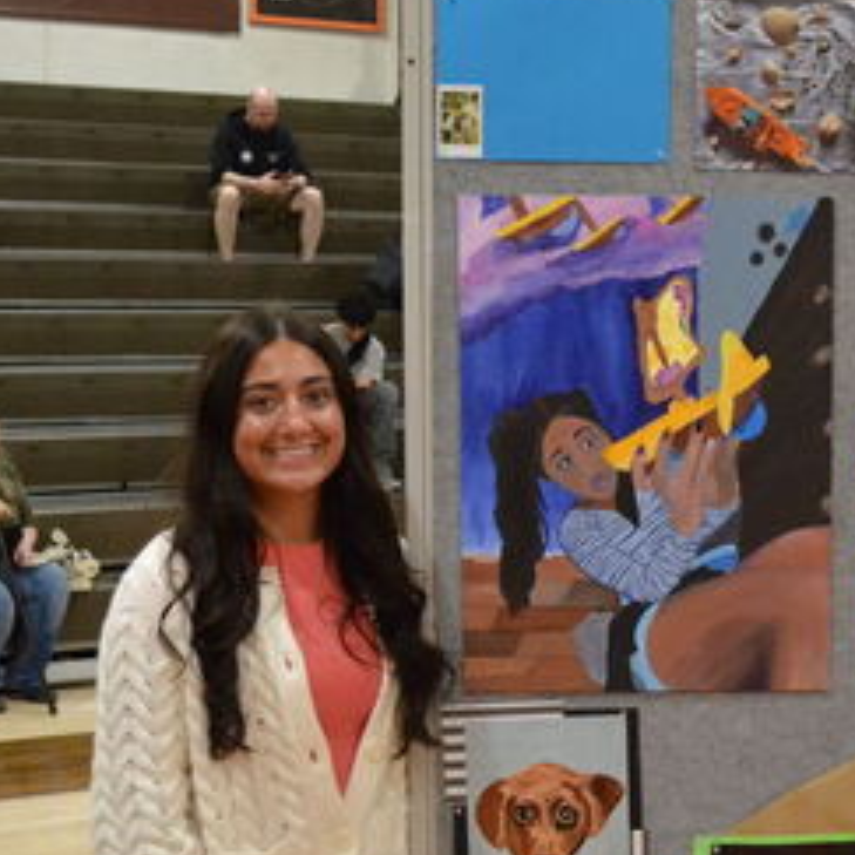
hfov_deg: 23.8
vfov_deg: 24.2
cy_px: 584
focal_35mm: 71
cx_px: 727
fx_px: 1984
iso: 3200
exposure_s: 1/320
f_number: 3.8
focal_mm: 22
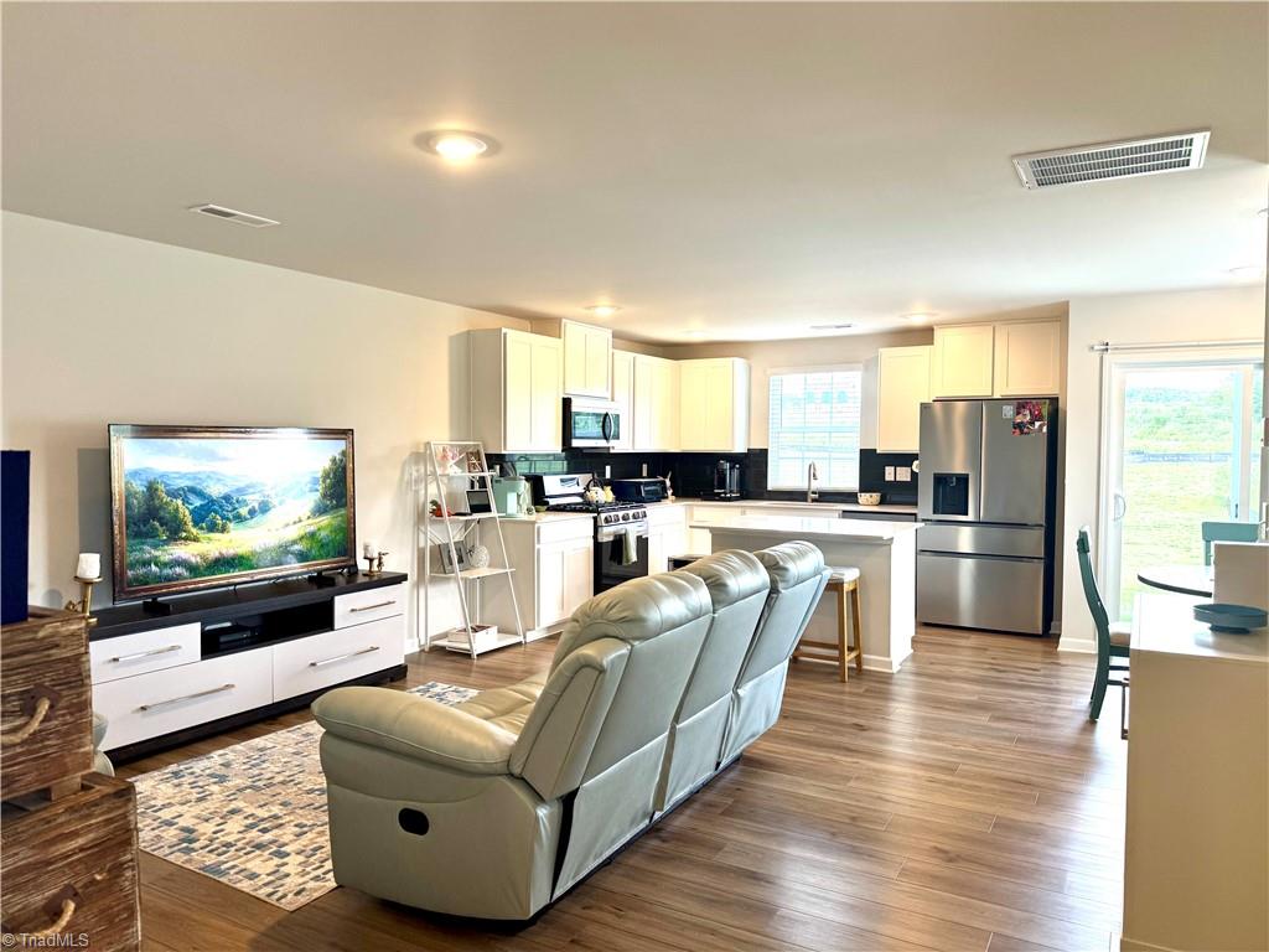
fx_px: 880
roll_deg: -0.5
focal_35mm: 24
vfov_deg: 56.8
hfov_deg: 71.6
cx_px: 634
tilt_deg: -2.1
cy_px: 476
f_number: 1.78
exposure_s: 1/120
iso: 64
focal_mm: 6.76
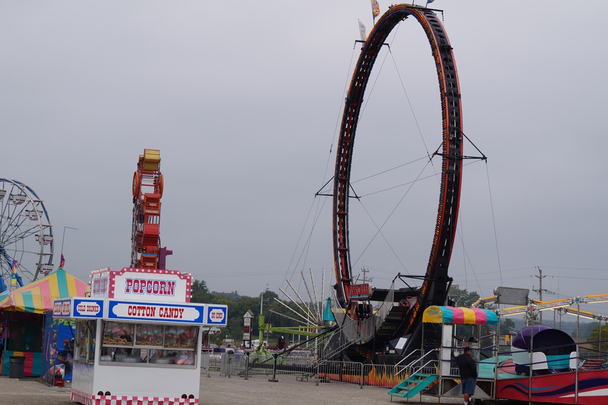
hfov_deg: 27.0
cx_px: 304
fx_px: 1266
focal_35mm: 75
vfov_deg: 18.2
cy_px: 202
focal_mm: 50
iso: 100
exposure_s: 1/125
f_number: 10
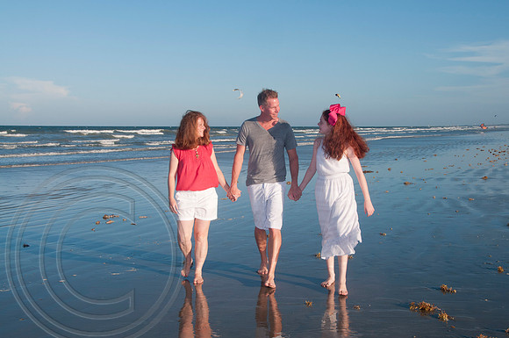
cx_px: 254
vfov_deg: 28.0
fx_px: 678
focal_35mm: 48
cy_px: 169
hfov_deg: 41.2
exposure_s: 1/250
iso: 100
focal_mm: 32
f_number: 11
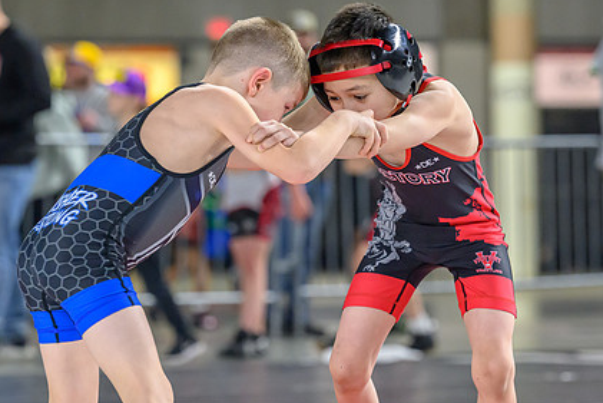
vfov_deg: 5.8
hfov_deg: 8.6
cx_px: 334
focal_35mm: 238
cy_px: 250
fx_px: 3988
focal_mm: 160
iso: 5600
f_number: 4.5
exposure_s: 1/640
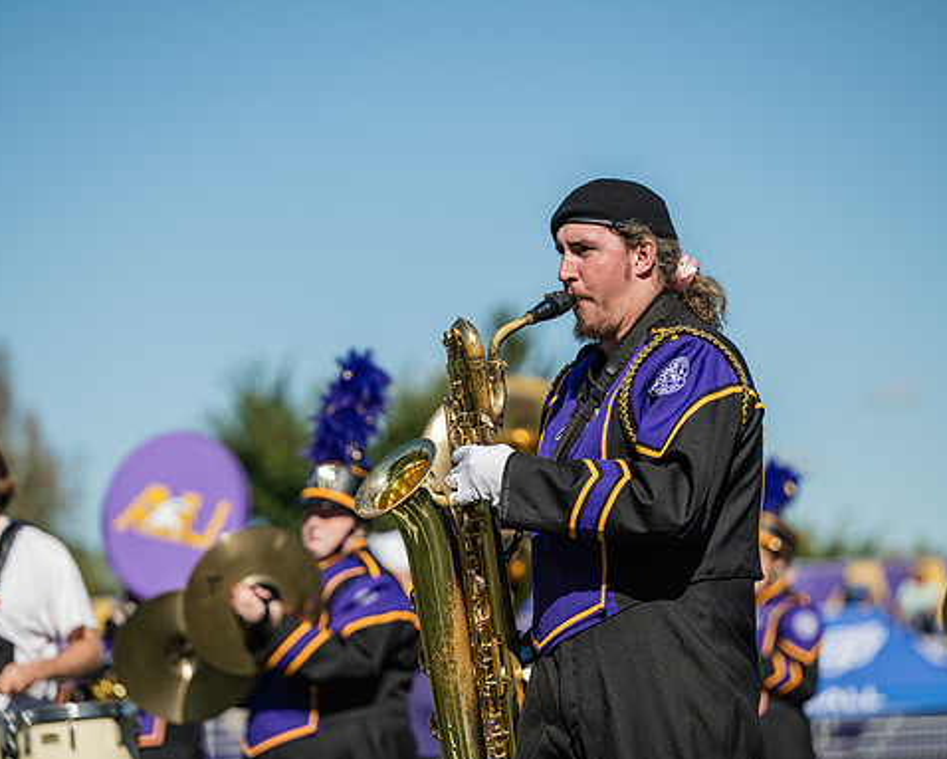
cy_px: 380
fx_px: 4627
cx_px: 466
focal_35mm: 165
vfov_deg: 9.4
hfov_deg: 11.7
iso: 80
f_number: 3.2
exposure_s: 1/1600
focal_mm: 145
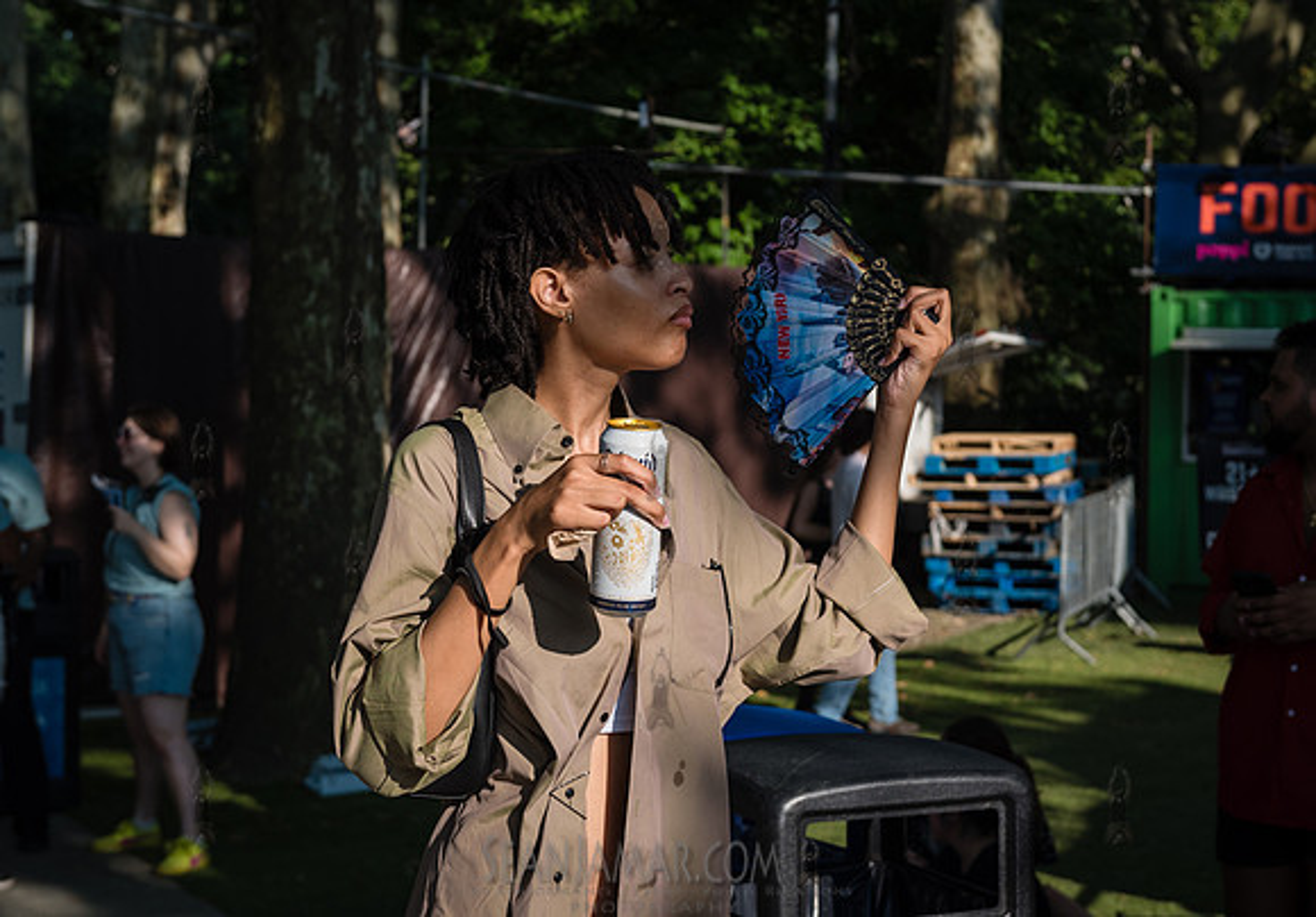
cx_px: 658
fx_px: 2489
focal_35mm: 67
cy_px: 393
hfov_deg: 29.6
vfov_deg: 20.9
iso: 400
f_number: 4.5
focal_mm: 56
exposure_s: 1/1600
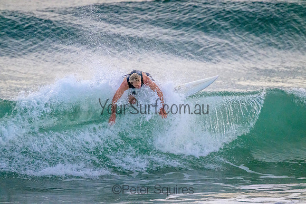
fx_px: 6801
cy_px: 102
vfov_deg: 1.7
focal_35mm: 800
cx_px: 153
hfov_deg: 2.6
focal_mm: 800
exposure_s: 1/2000
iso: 10000
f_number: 11
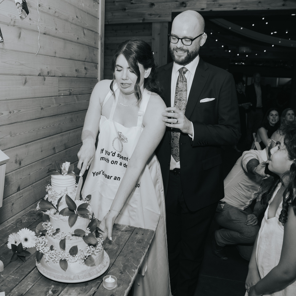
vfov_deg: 51.1
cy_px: 149
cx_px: 92
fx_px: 310
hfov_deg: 49.9
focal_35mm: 32
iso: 200
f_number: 2.8
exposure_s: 1/160
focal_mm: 12
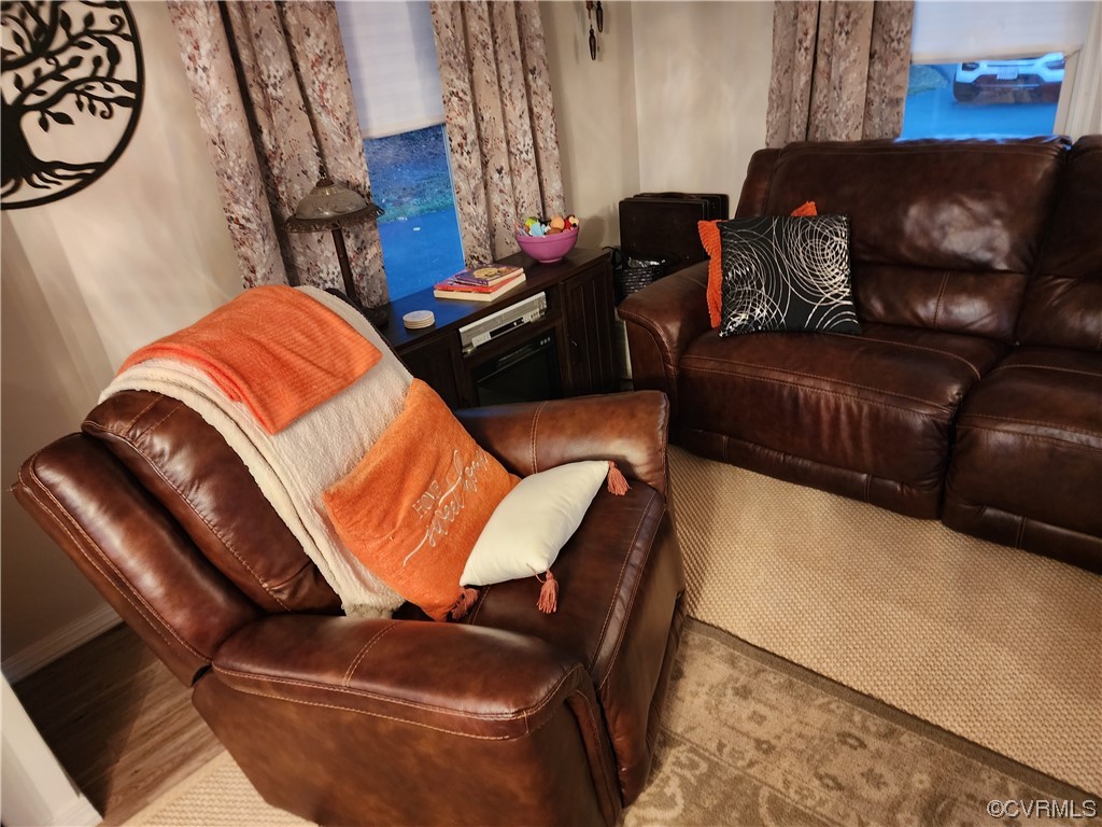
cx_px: 551
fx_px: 732
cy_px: 414
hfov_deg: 73.9
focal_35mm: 23
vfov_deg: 58.9
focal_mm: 6.4
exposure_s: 1/24
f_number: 1.8
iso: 500
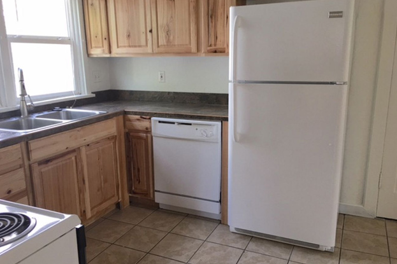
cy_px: 140
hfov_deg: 60.3
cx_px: 198
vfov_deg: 42.3
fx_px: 342
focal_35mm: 31
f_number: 2.2
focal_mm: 4.15
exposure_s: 1/30
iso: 25
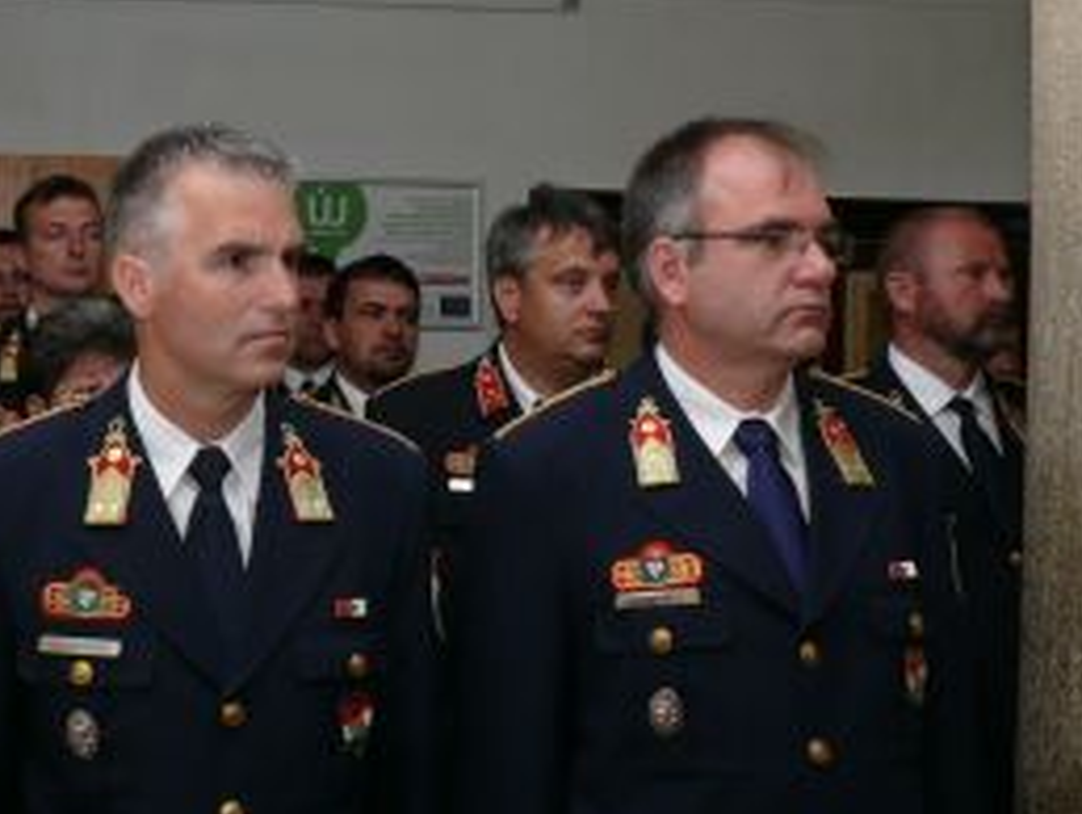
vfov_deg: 24.0
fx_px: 1908
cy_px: 294
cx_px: 189
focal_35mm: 61
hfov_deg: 30.7
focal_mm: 7.4
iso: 100
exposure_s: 1/30
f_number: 4
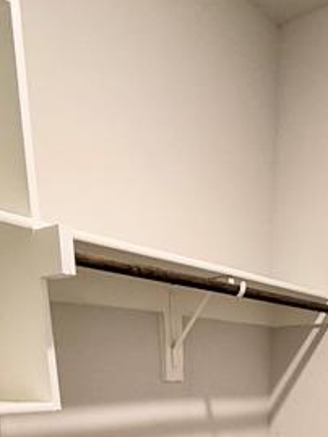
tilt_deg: -17.6
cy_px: 541
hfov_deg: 35.4
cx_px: 234
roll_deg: -0.2
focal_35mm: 40
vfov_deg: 35.3
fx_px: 505
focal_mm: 2.22
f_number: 2.2
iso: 250
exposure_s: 1/60
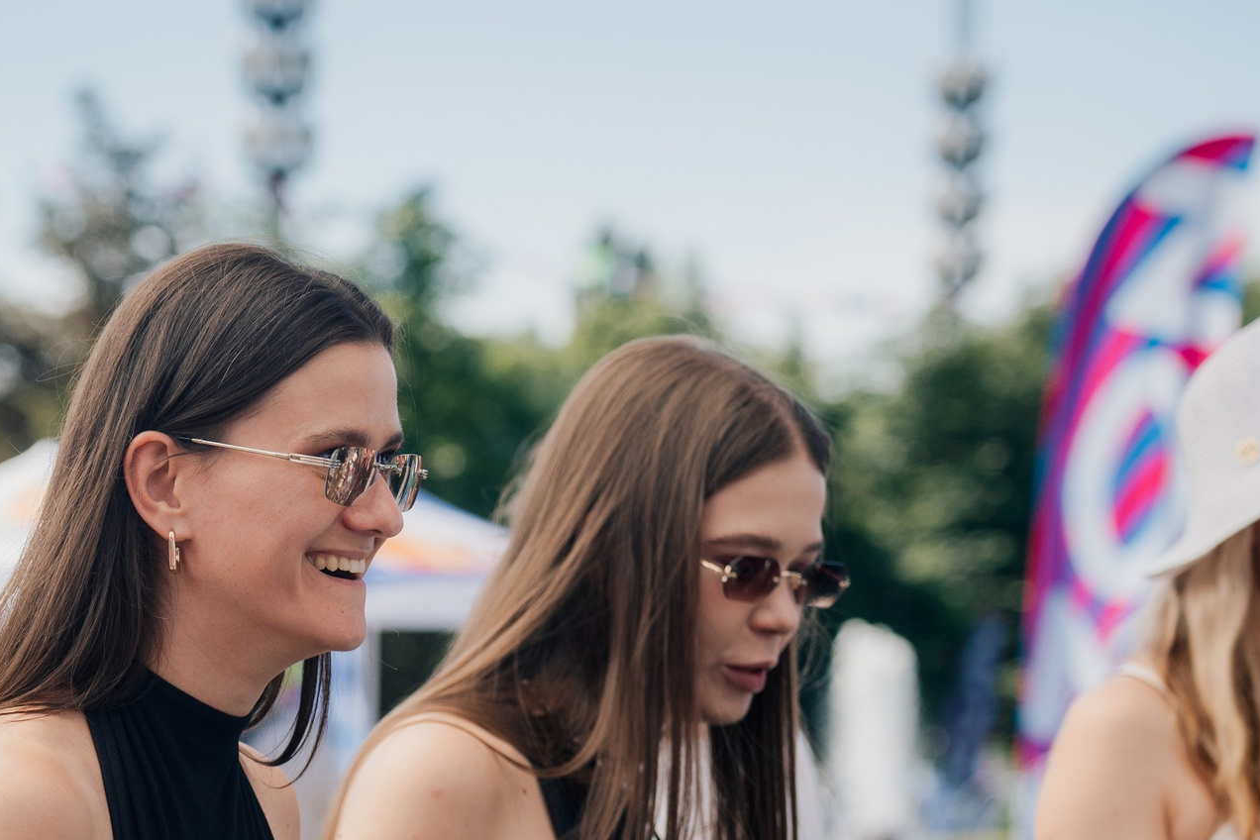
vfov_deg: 9.0
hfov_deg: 13.6
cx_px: 455
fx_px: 5285
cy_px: 798
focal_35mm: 151
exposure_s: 1/1000
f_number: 3.5
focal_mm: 75
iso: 160
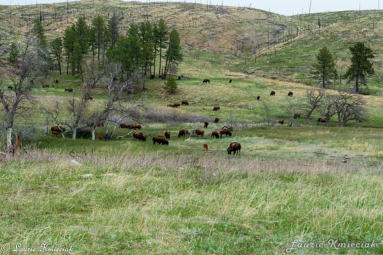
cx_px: 192
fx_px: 744
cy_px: 128
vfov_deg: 19.4
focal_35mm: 70
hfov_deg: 28.9
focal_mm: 70
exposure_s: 1/400
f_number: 11
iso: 640
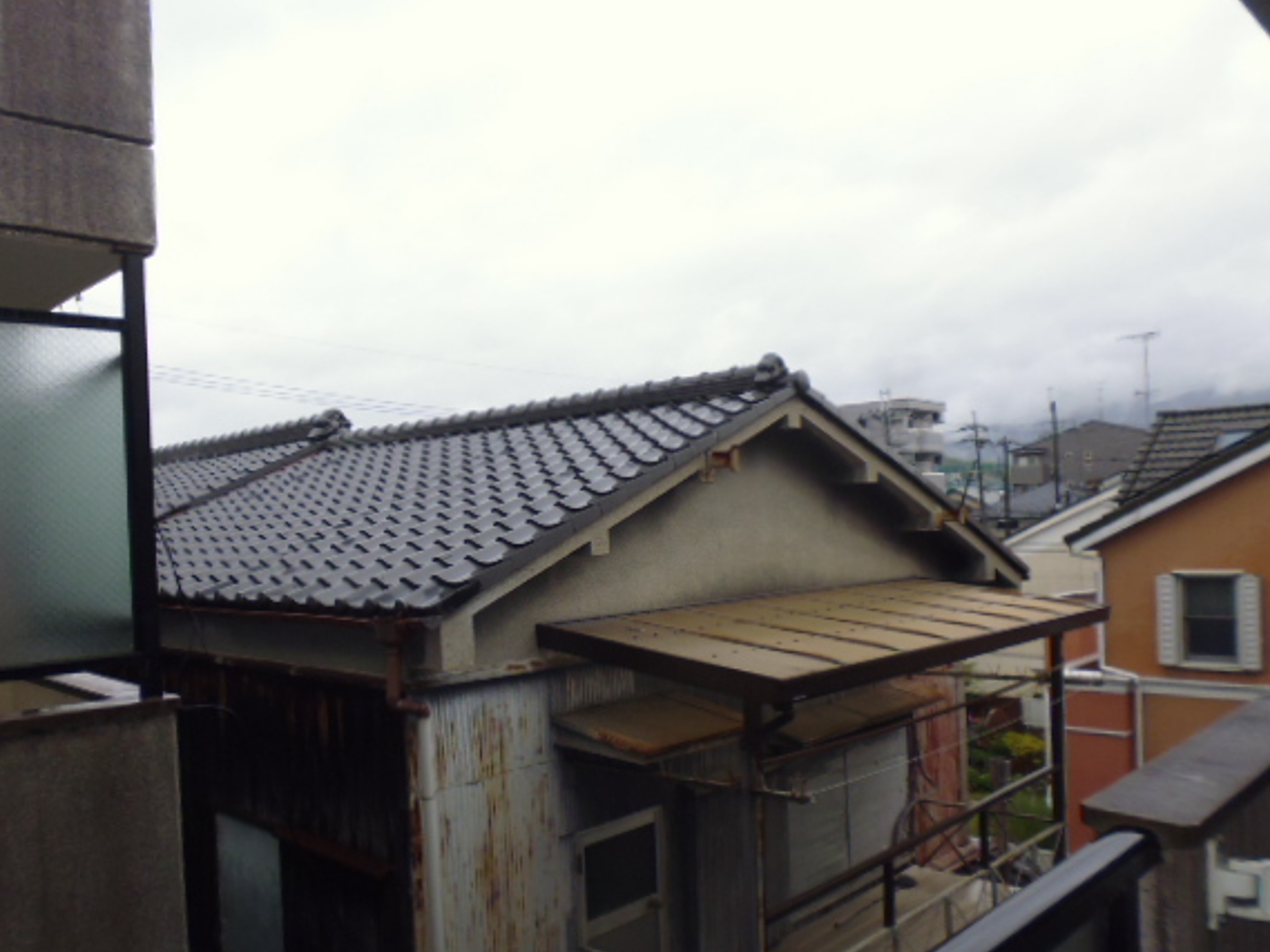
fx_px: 991
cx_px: 576
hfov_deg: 65.2
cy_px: 522
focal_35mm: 27
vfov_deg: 51.3
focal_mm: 4.3
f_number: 2.8
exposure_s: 1/60
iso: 125
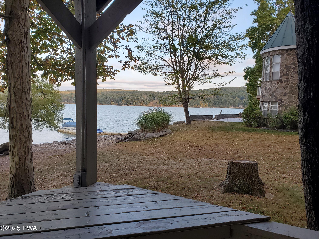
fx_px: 240
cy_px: 120
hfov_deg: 67.3
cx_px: 160
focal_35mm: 26
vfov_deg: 53.1
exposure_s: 1/307
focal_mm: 4.3
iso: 50
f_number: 2.4
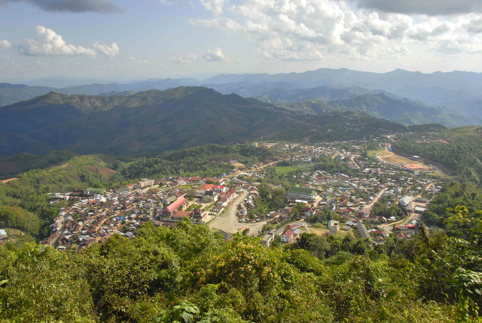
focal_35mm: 30
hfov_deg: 61.9
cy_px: 162
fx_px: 402
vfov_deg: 43.7
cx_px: 241
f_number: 8
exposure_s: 1/250
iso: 100
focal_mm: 20
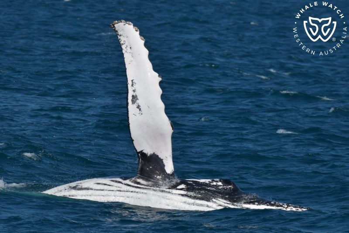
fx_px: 5815
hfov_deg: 3.4
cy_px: 116
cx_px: 174
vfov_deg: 2.3
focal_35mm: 600
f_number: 6
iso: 100
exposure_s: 1/1250
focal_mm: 400
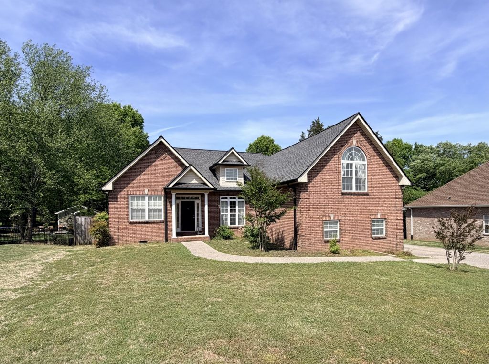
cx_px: 244
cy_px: 182
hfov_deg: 102.2
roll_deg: -0.4
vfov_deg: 85.4
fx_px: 197
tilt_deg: +1.4
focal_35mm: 14
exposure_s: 1/770
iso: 25
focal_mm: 2.22
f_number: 2.2
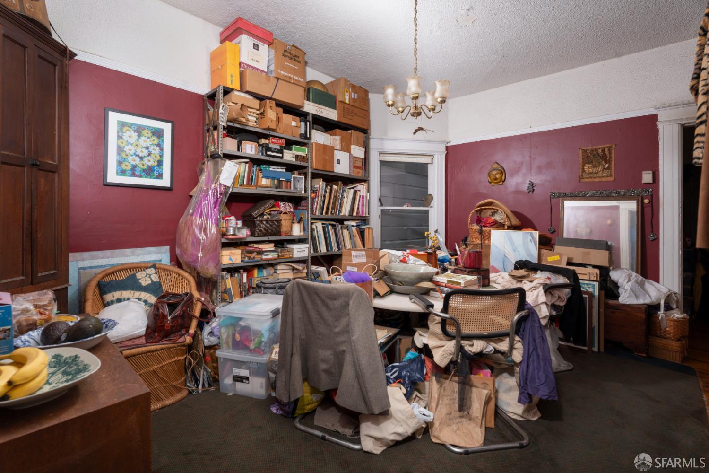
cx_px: 354
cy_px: 236
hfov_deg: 96.7
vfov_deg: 73.7
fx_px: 315
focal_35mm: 16
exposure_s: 1/200
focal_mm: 16
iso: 100
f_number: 8
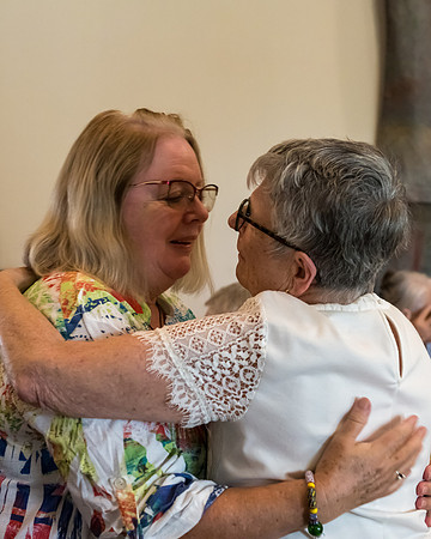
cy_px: 260
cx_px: 209
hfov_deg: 21.9
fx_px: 1116
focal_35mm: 70
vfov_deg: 27.1
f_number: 4
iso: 5000
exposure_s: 1/200
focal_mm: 48
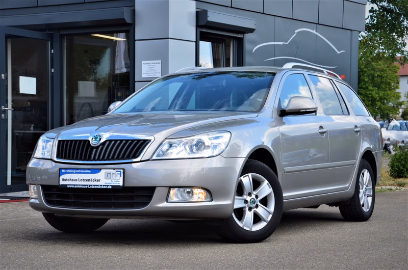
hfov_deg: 26.0
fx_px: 882
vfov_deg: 17.4
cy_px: 135
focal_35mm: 78
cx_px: 204
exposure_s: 1/100
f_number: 11
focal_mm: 52
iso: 200
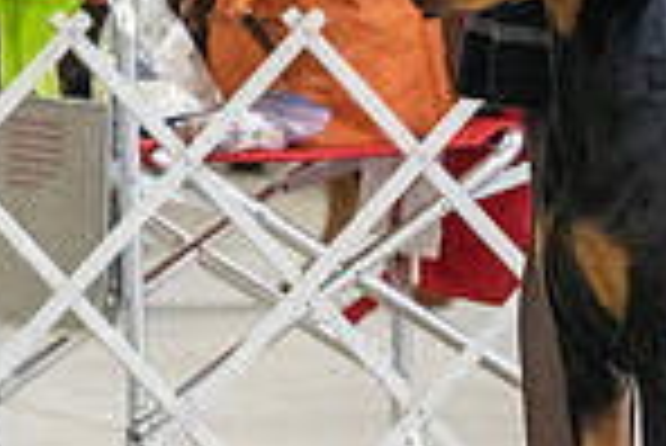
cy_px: -155
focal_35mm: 783
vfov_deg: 1.8
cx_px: 621
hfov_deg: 2.6
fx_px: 14499
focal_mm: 200
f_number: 4
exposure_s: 1/320
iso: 6400
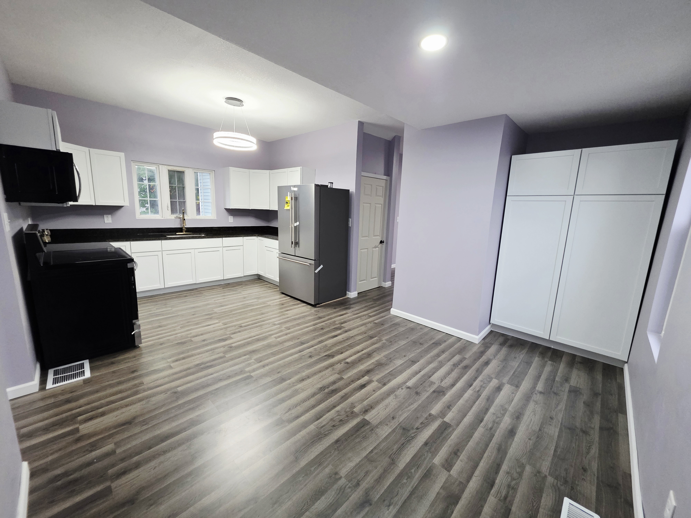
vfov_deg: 89.9
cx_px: 346
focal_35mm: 13
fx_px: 260
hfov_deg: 106.2
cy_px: 259
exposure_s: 1/60.2
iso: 500
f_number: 1.9
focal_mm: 2.2
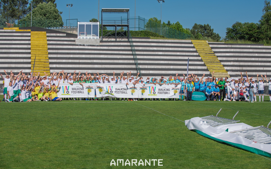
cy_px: 86
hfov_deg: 28.6
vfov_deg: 18.1
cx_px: 136
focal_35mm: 72
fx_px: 532
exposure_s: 1/800
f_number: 6.3
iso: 100
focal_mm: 70
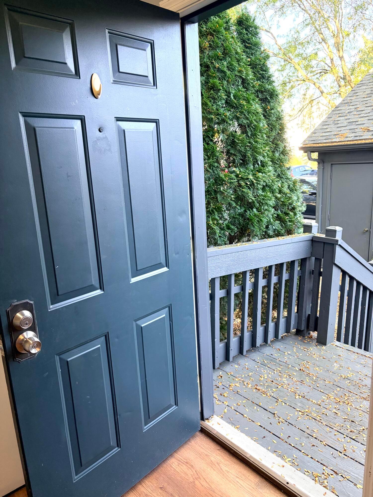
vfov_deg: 67.3
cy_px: 248
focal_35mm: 26
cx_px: 186
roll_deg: +2.7
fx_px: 374
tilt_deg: -12.7
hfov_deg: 53.1
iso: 200
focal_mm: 5.96
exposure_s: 1/120
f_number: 1.6
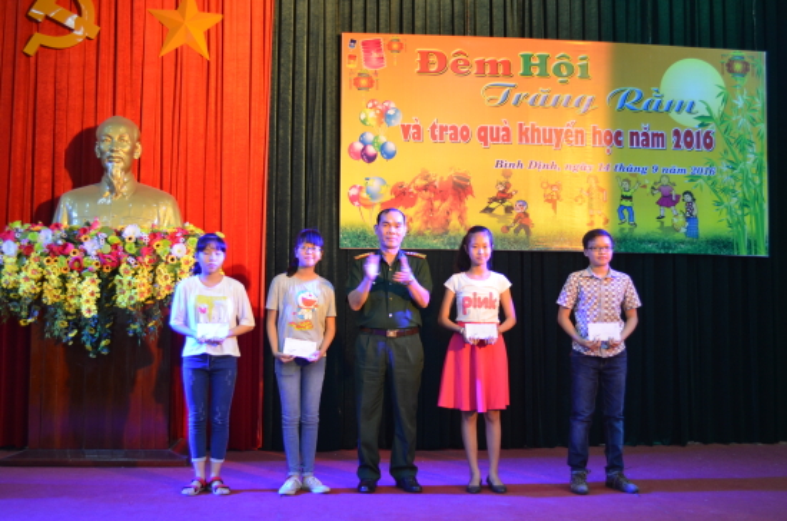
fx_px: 916
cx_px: 394
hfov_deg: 46.5
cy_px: 260
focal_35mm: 42
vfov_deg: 31.7
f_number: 4.5
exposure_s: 1/30
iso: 800
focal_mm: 28
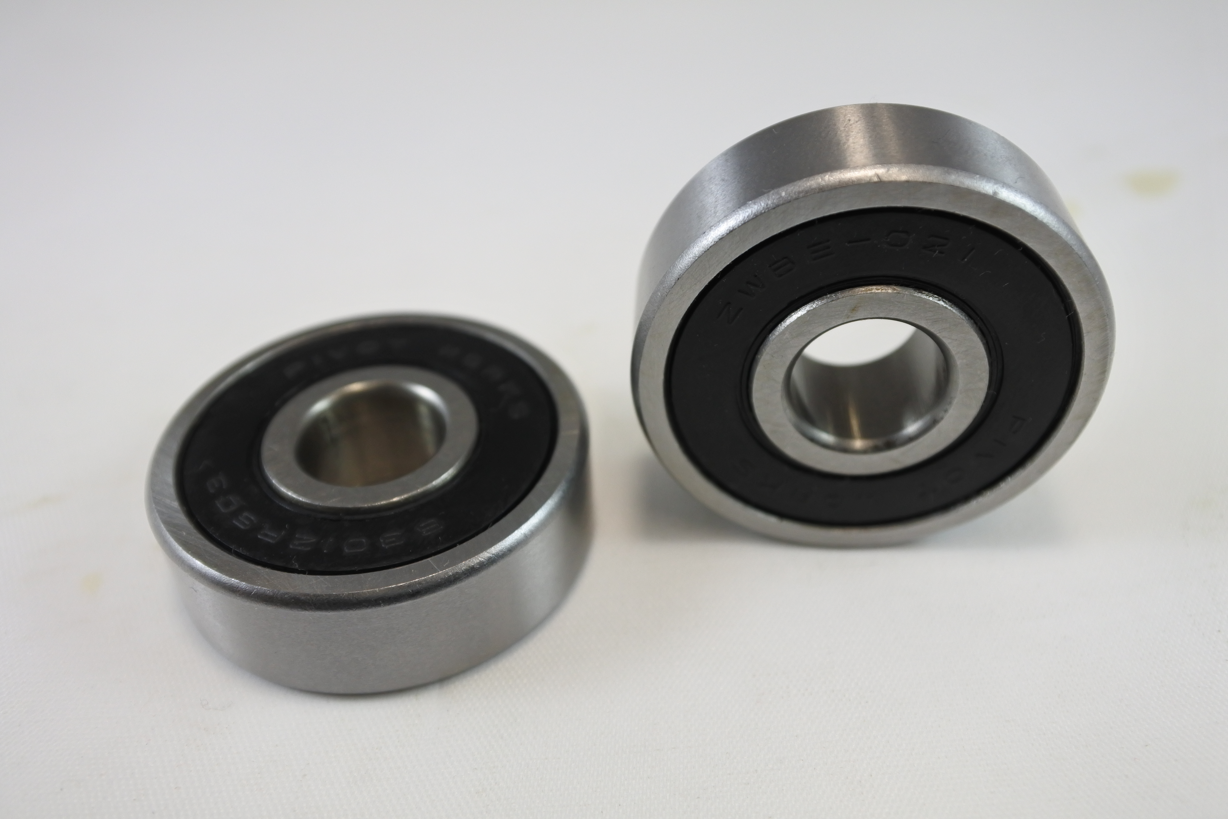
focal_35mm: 30
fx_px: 1023
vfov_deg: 43.6
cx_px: 614
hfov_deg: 61.9
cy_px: 410
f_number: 3.8
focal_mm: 11.2
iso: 400
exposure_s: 1/250
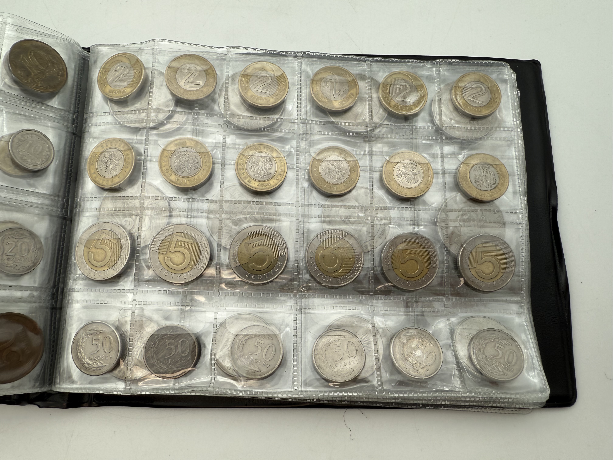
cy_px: 230
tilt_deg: -78.8
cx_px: 306
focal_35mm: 24
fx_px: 425
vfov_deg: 56.8
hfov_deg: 71.6
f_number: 2.2
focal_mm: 2.22
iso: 40
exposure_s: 1/233
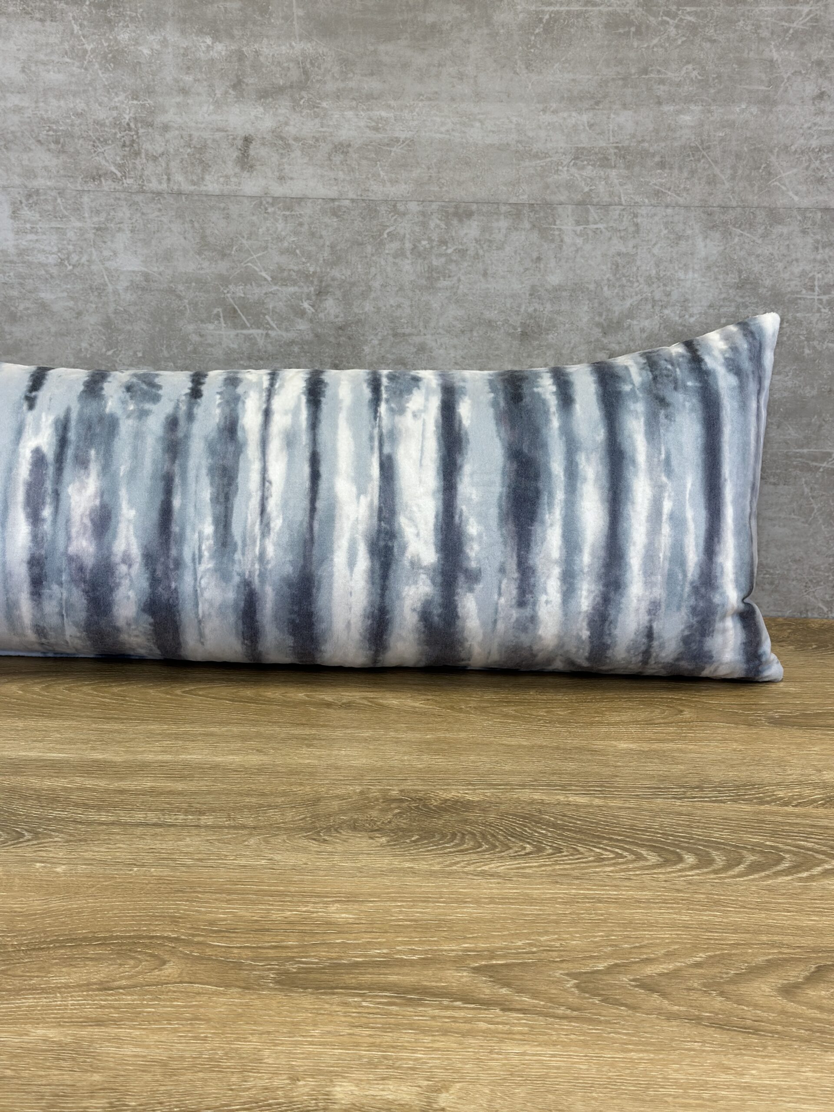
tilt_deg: -18.5
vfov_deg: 39.7
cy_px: 556
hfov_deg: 30.3
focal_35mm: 48
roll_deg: -1.4
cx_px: 417
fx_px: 1542
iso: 80
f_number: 1.78
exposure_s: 1/180
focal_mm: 6.86
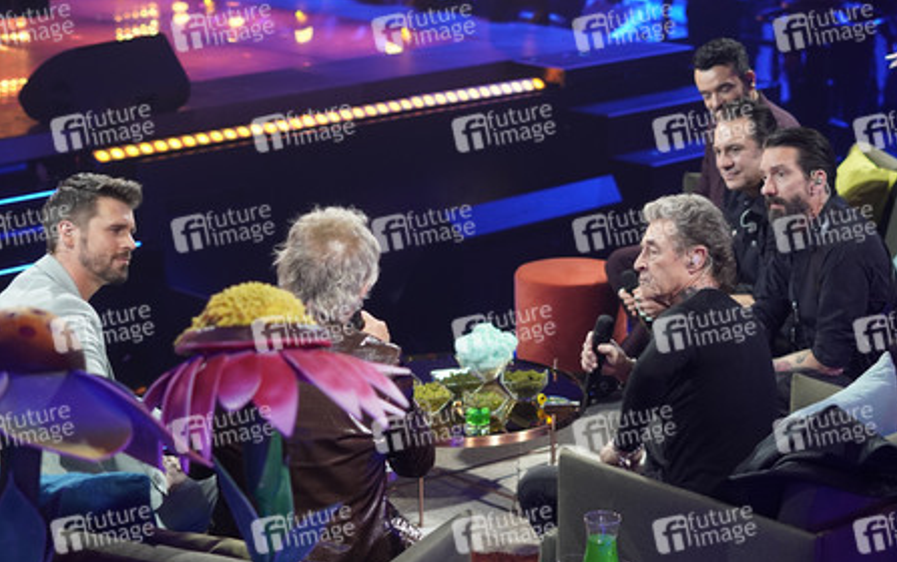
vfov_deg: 17.0
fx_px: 1884
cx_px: 451
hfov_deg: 26.8
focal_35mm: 77
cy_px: 279
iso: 1000
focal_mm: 50
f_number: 2.2
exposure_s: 1/160
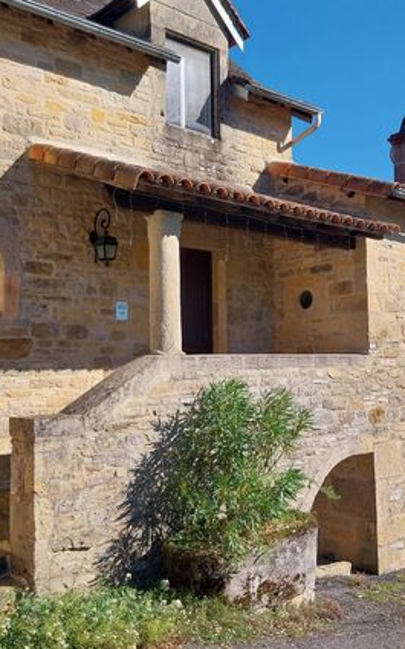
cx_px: 249
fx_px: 689
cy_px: 312
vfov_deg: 50.4
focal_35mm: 39
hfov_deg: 32.6
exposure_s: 1/915
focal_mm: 4
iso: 25
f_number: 1.8
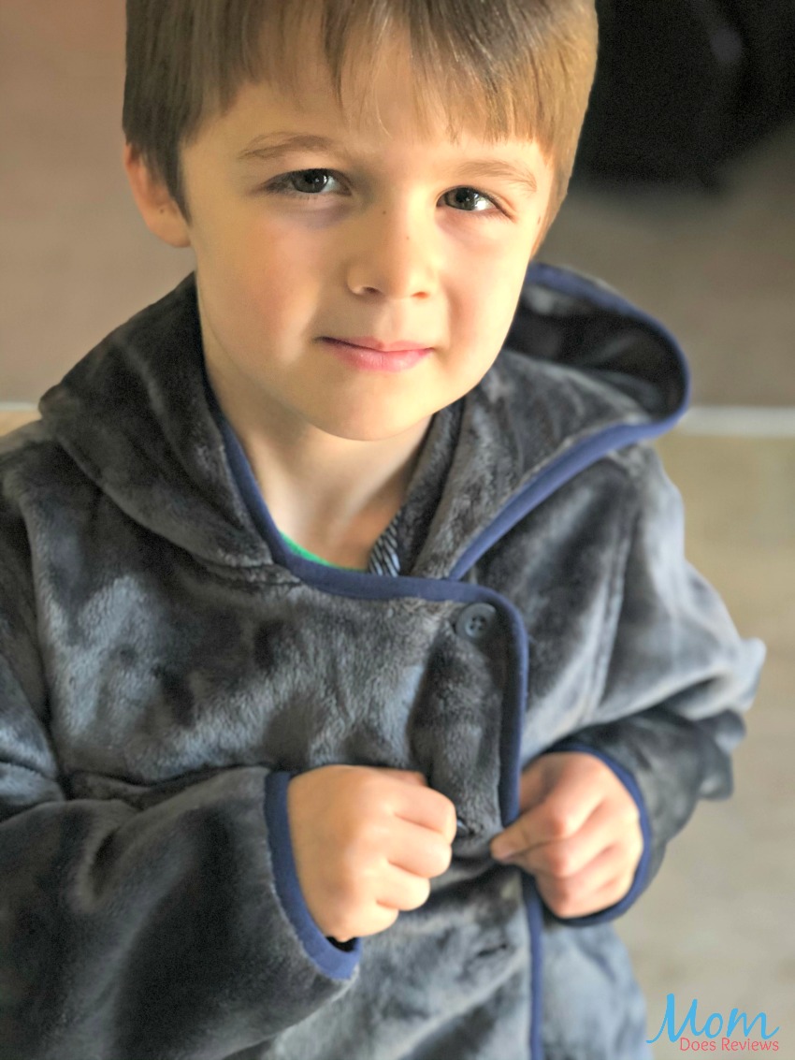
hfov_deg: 25.7
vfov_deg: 33.8
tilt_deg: -37.9
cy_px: 530
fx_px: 1745
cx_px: 398
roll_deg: +1.4
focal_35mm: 57
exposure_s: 1/30
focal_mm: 6.6
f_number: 2.8
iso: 160
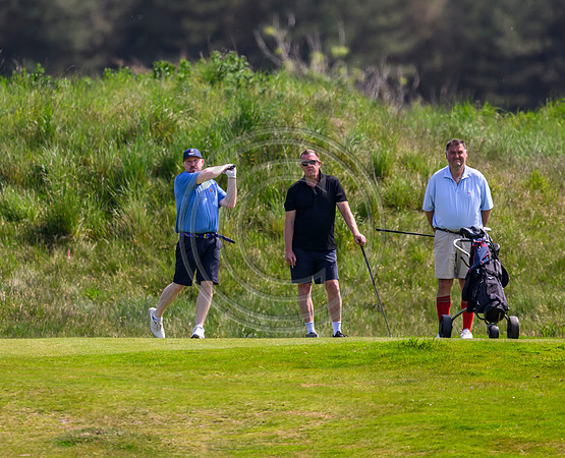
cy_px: 114
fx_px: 16660
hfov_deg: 1.9
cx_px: 244
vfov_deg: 1.6
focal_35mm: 991
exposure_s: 1/2500
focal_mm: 560
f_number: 4
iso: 500
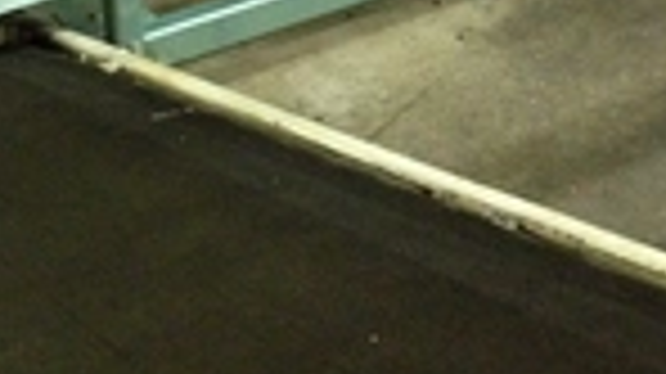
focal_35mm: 103
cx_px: 194
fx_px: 1818
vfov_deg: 10.6
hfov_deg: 20.6
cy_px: -419
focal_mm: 4.28
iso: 500
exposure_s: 1/15
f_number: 2.4
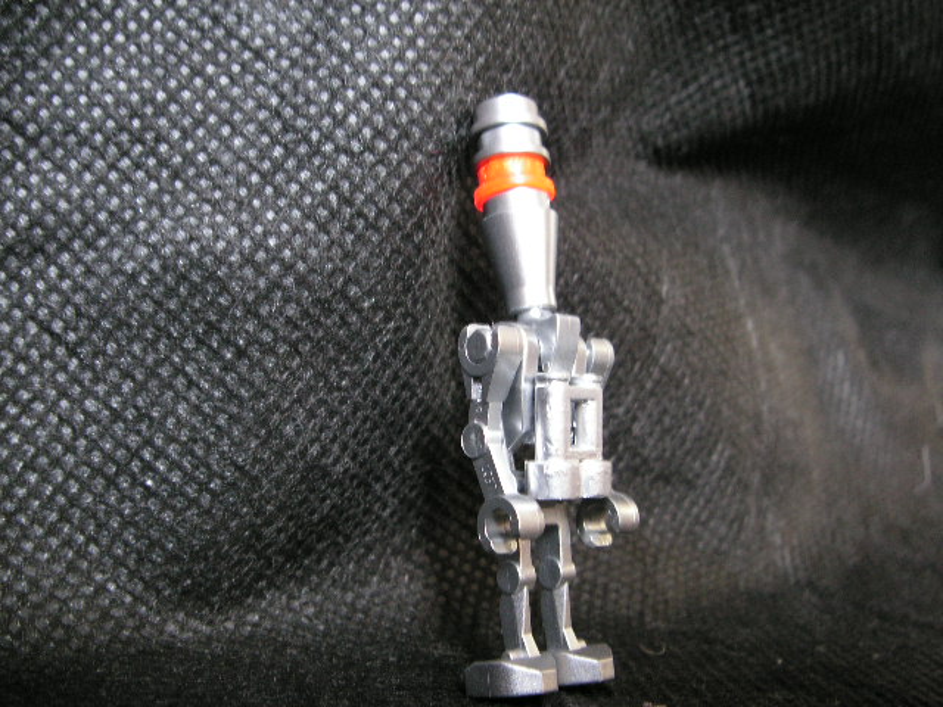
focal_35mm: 38
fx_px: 1035
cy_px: 354
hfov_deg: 49.0
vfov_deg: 37.7
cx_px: 472
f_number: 3.3
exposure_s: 1/1.6
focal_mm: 6.3
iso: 100
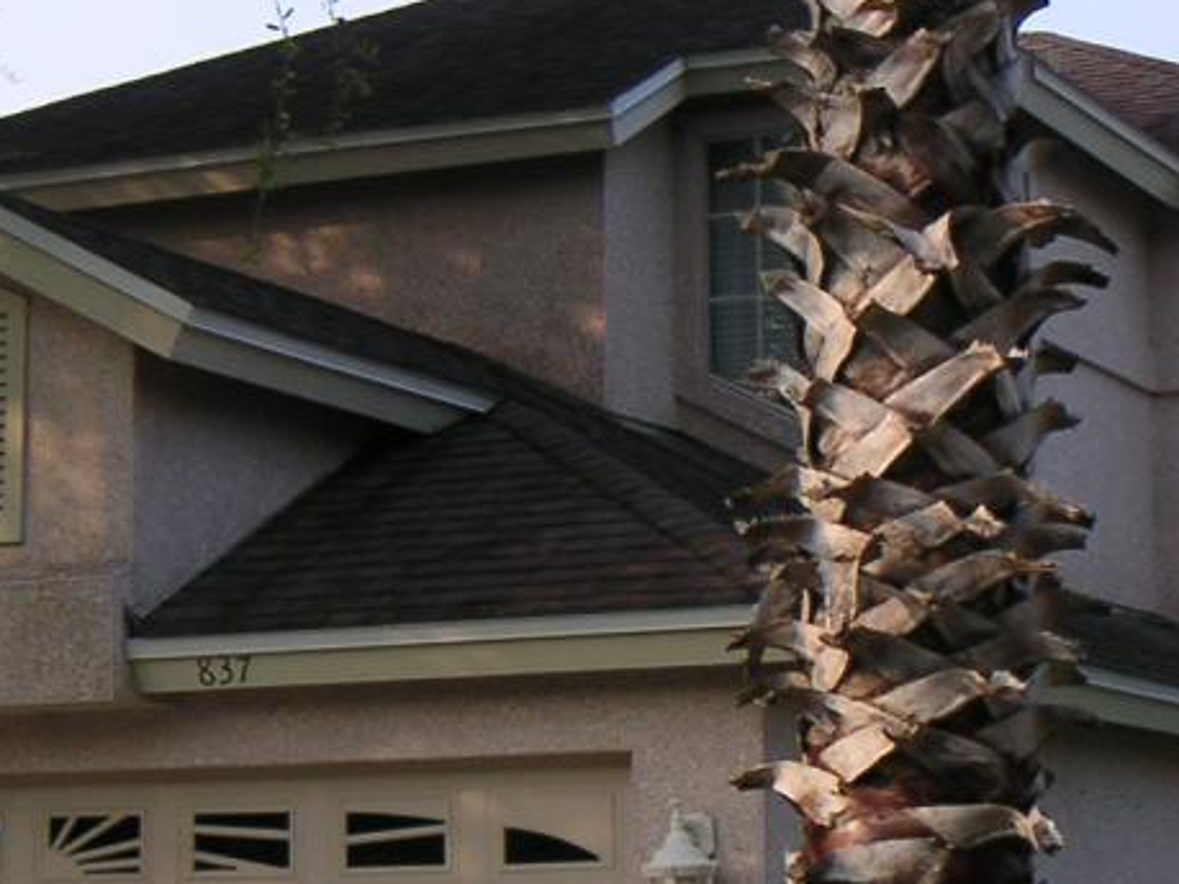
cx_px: 688
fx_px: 3609
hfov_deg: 18.5
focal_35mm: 106
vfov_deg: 13.9
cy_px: 563
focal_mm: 6
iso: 50
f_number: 2.8
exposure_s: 1/350
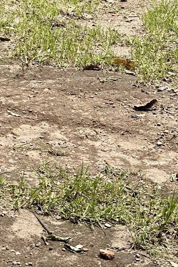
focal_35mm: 99
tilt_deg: -4.1
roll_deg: +1.1
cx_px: -56
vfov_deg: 19.2
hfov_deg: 13.3
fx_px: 734
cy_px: -69
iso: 80
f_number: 1.78
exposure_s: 1/2110
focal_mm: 6.86
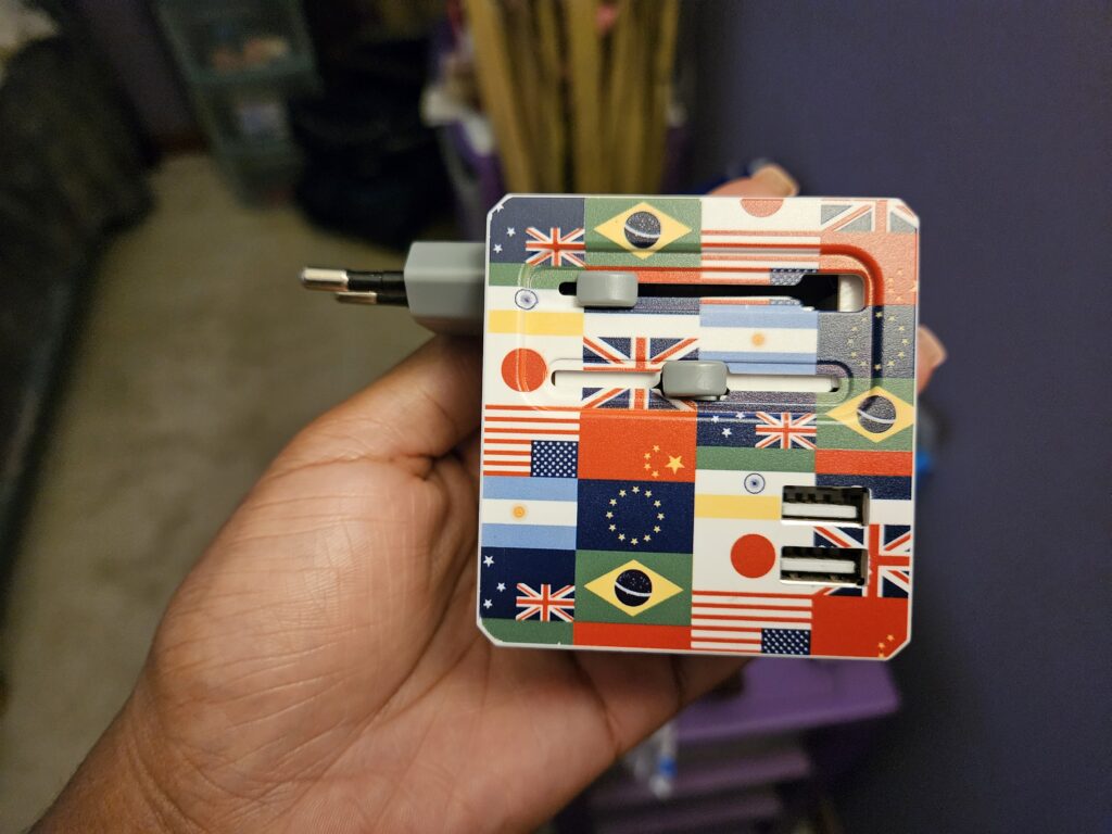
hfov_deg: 73.9
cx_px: 556
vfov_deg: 58.9
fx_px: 739
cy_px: 417
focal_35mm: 23
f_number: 1.8
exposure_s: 1/120
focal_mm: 5.4
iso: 1000
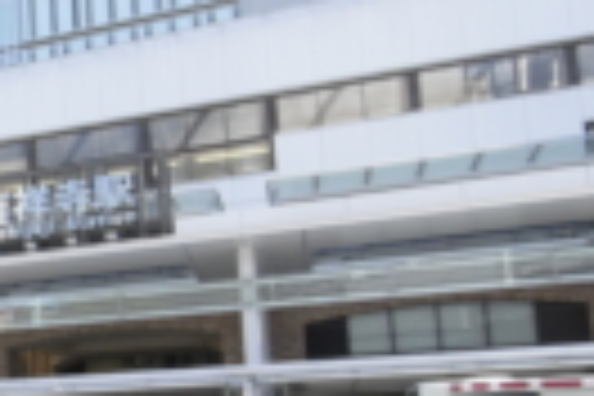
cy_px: 315
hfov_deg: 28.7
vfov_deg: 23.4
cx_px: -176
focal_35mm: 57
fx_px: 940
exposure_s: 1/2500
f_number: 5
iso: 1250
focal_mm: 10
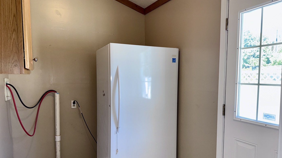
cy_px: 93
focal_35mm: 27
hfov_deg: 69.9
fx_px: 202
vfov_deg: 42.7
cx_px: 144
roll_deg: -0.1
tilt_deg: -4.6
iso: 160
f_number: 1.78
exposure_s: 1/240
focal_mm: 6.76
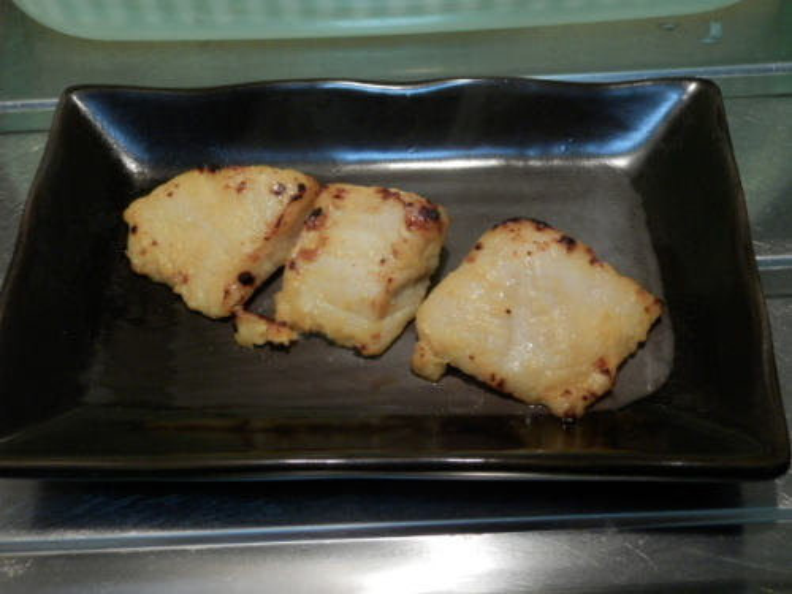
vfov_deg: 31.5
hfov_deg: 41.2
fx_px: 1052
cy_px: 297
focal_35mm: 46
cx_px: 396
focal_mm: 8.2
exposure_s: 1/13
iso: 320
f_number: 3.6
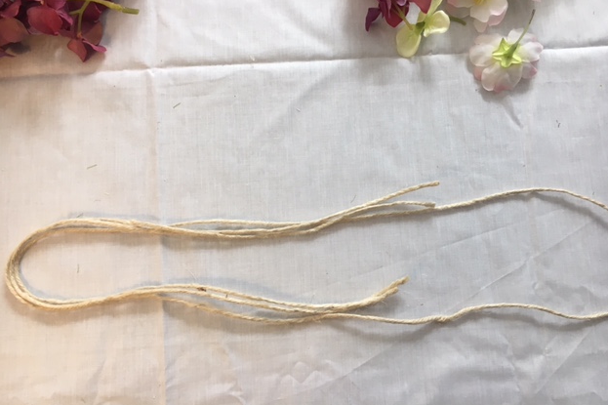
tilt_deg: -83.6
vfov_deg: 42.2
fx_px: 523
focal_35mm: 31
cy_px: 178
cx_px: 310
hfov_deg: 60.3
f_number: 2.2
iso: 40
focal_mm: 4.15
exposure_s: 1/33
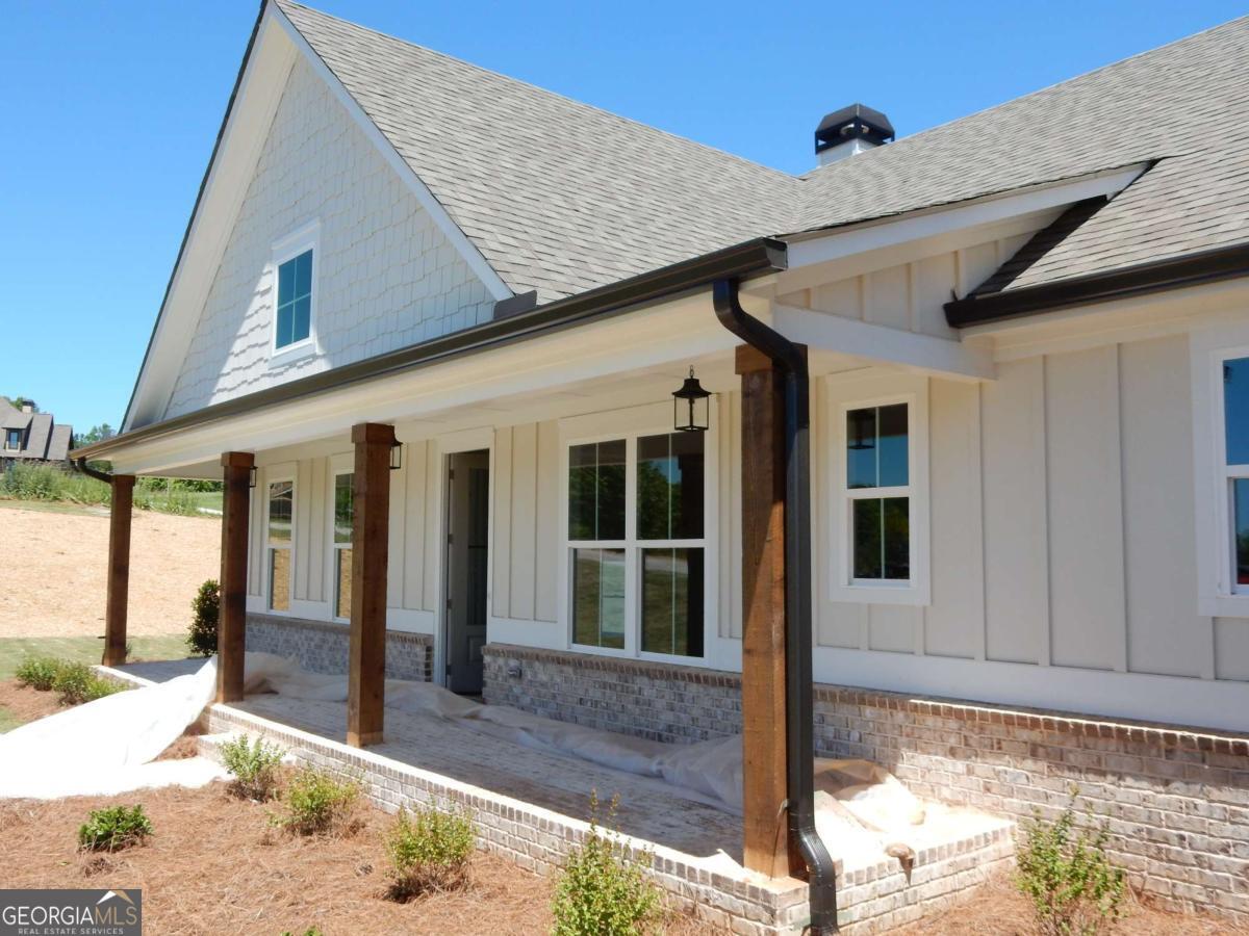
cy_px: 468
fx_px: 1082
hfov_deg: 60.0
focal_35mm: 30
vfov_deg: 46.8
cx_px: 624
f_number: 4
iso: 125
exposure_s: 1/640
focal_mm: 5.4
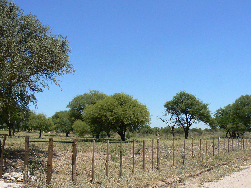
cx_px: 126
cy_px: 94
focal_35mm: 36
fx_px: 261
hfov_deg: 51.4
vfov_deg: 39.7
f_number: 5.6
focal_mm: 6
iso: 80
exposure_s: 1/400
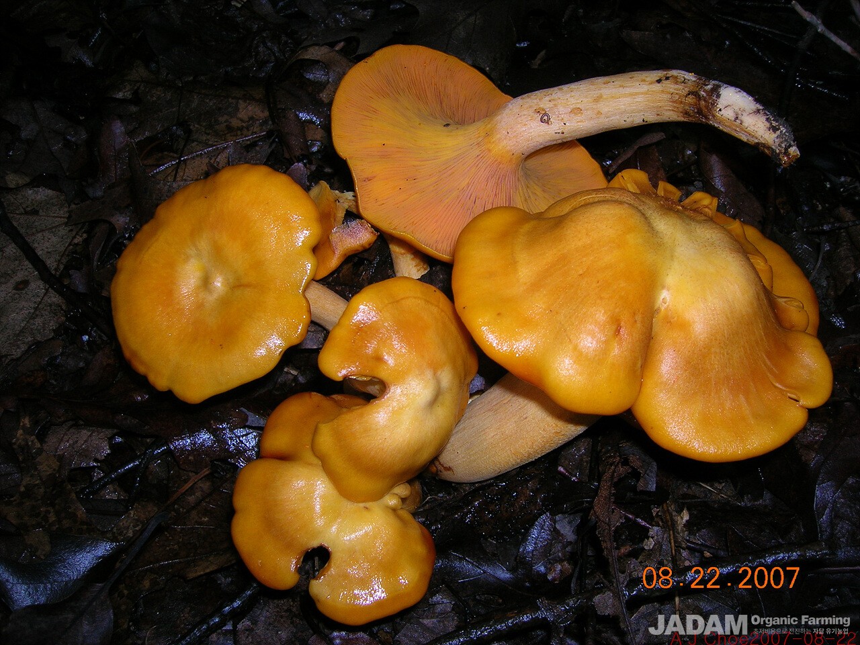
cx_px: 430
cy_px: 322
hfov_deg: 54.0
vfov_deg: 41.8
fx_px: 845
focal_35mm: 34
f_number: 2.9
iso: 50
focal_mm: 5.7
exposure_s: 1/60.1
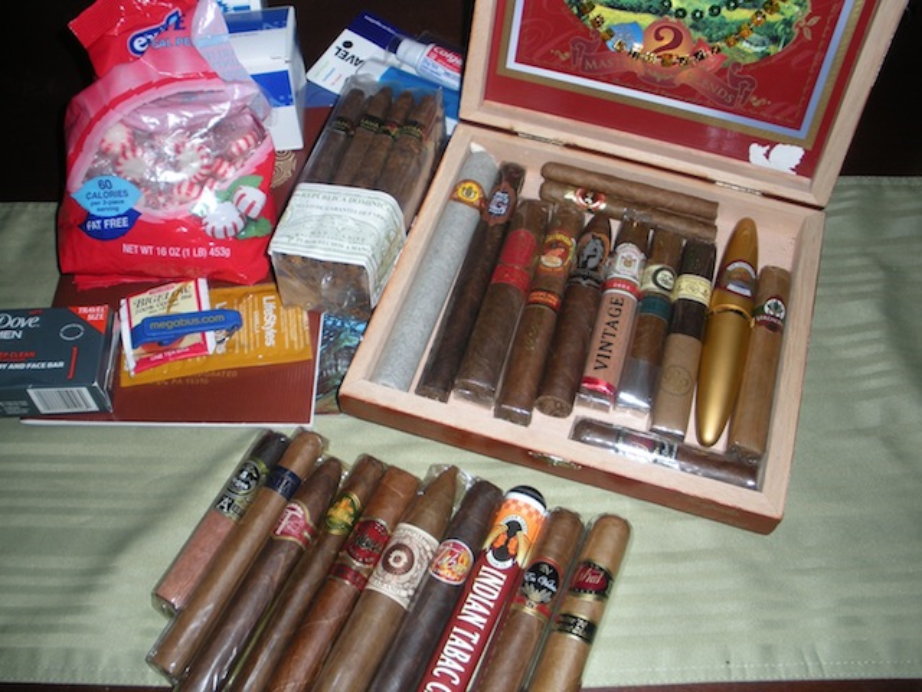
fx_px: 959
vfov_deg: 39.7
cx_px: 461
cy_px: 346
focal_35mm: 36
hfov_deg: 51.4
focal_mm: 6.3
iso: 64
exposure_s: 1/60
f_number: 3.5
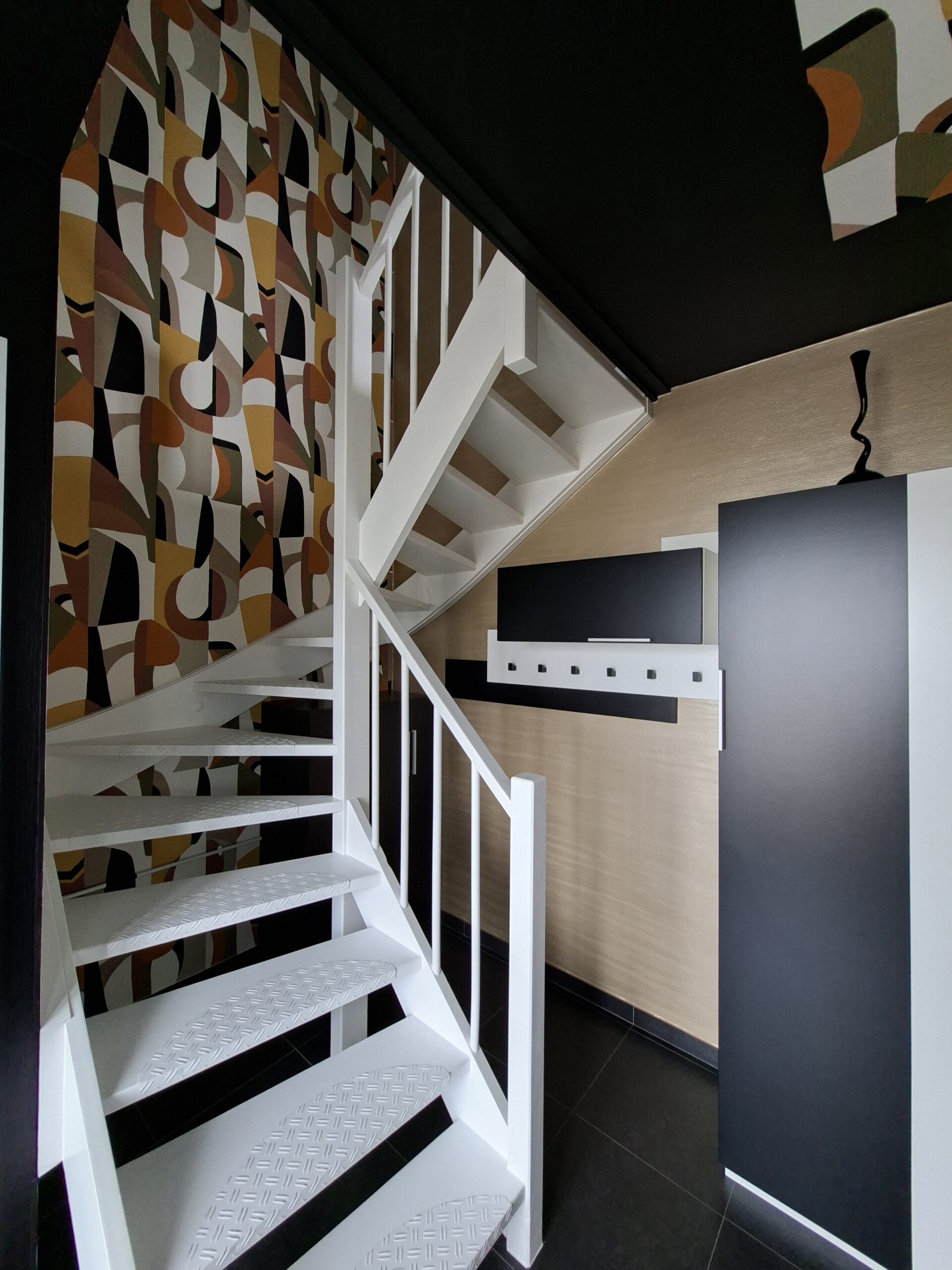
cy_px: 635
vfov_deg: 106.2
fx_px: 477
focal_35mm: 13
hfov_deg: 89.9
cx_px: 476
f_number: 2.2
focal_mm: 1.74
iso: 80
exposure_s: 1/40
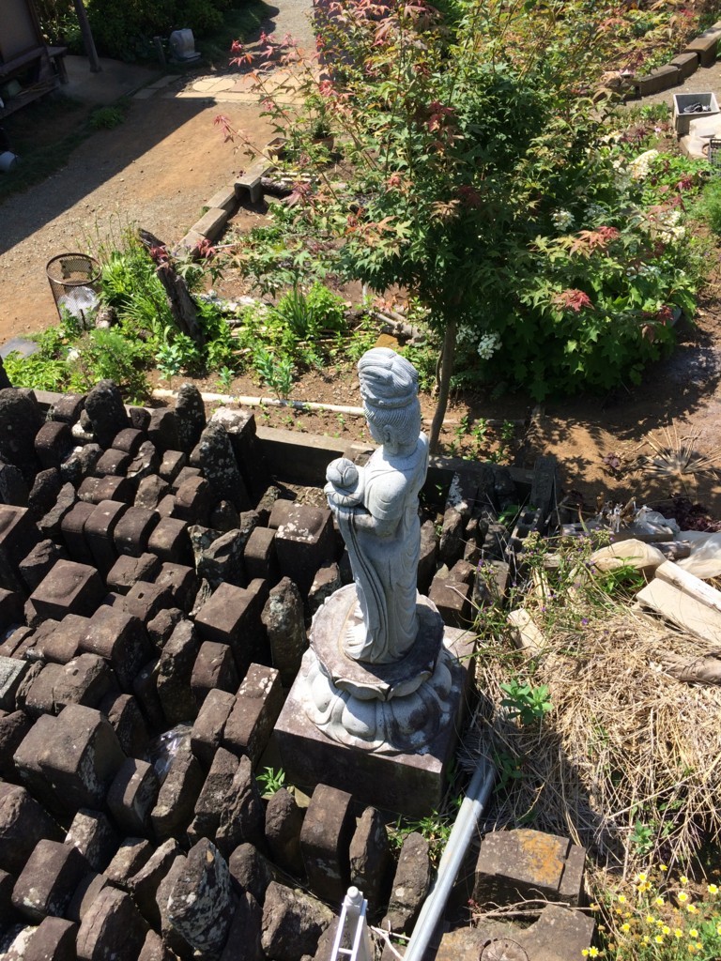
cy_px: 480
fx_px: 805
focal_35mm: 29
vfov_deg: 61.7
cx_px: 360
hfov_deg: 48.2
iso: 32
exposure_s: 1/1208
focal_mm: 4.15
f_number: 2.2
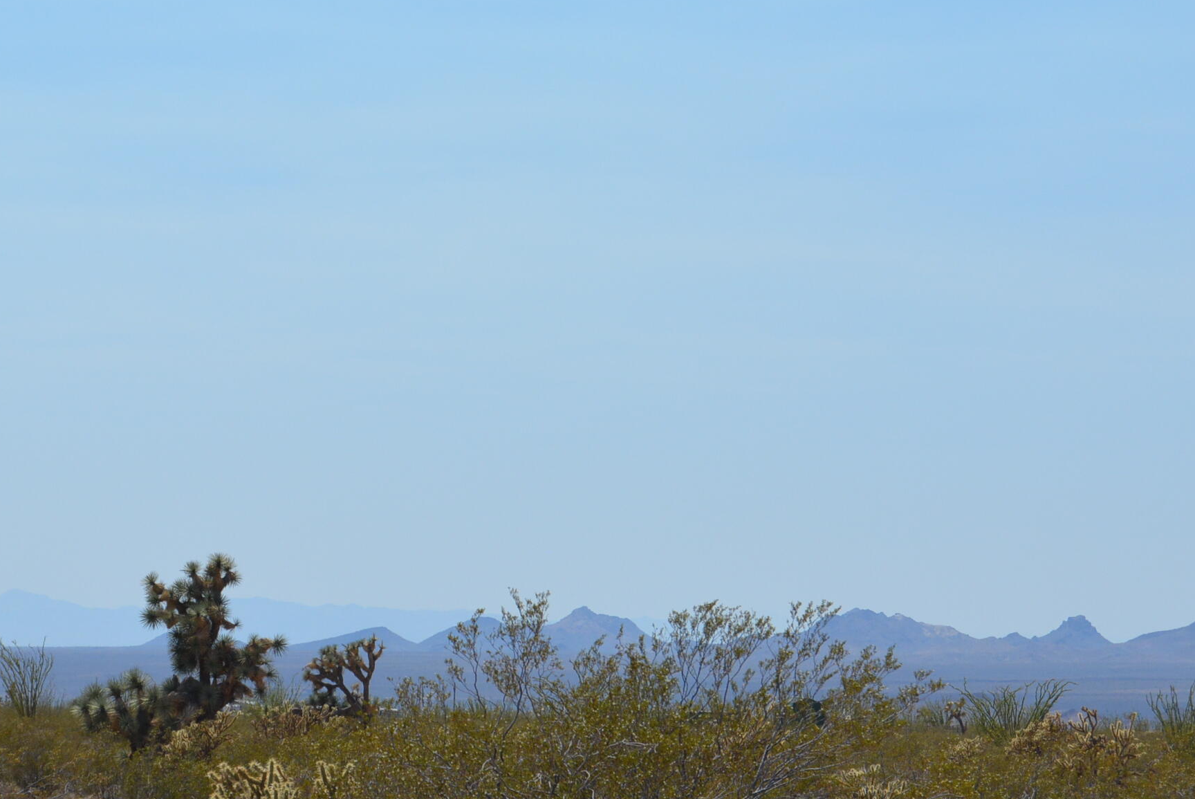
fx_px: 4746
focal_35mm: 143
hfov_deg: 14.3
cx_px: 438
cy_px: 522
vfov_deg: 9.6
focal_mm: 55
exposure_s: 1/2000
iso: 400
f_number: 8
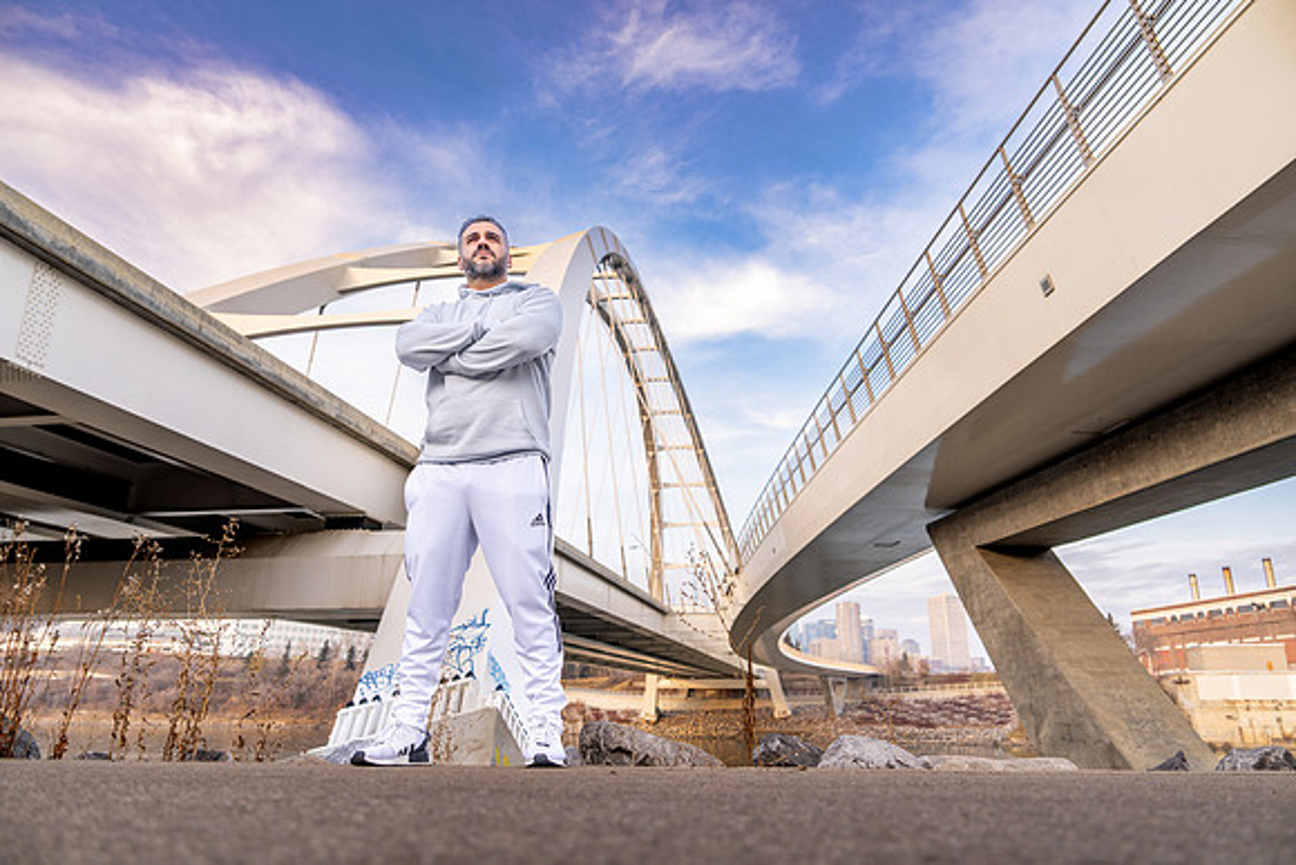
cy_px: 432
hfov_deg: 73.7
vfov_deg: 53.2
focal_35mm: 24
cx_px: 648
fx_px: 864
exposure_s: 1/160
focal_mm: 24
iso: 100
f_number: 2.8
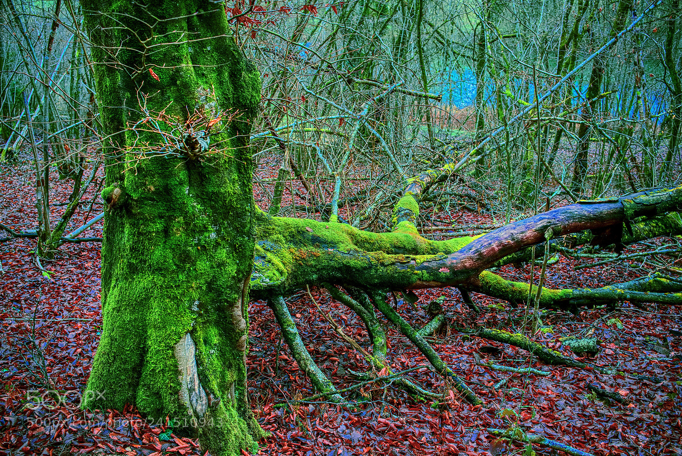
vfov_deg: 37.9
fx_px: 663
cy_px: 228
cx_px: 341
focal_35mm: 35
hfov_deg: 54.4
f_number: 5.6
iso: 200
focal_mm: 35
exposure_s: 1/20
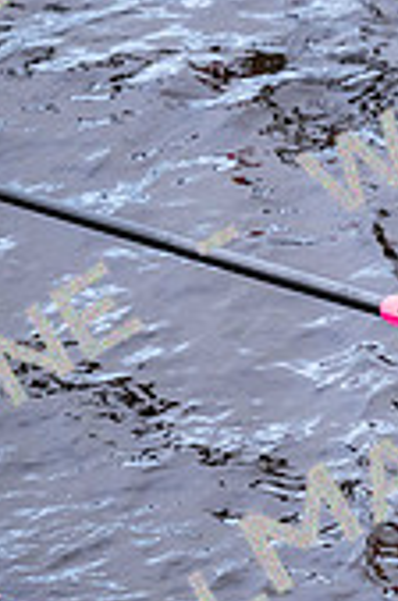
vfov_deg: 3.0
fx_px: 11455
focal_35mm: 688
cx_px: 736
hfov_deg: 2.0
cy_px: 222
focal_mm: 200
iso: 1800
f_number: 2.8
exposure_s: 1/2000
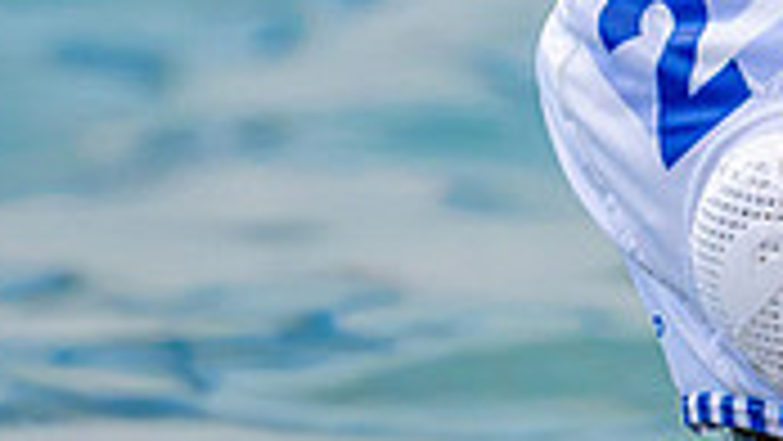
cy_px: 395
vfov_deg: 1.0
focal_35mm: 1164
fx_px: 24174
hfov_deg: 1.9
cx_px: 806
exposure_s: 1/1000
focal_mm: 280
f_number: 4
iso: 16000
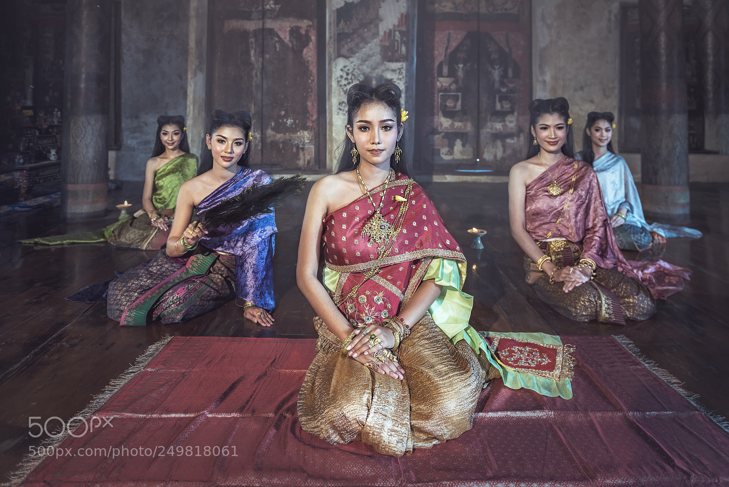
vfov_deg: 45.0
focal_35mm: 29
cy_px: 244
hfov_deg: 63.6
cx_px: 364
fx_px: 587
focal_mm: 29
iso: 900
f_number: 4
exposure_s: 1/80
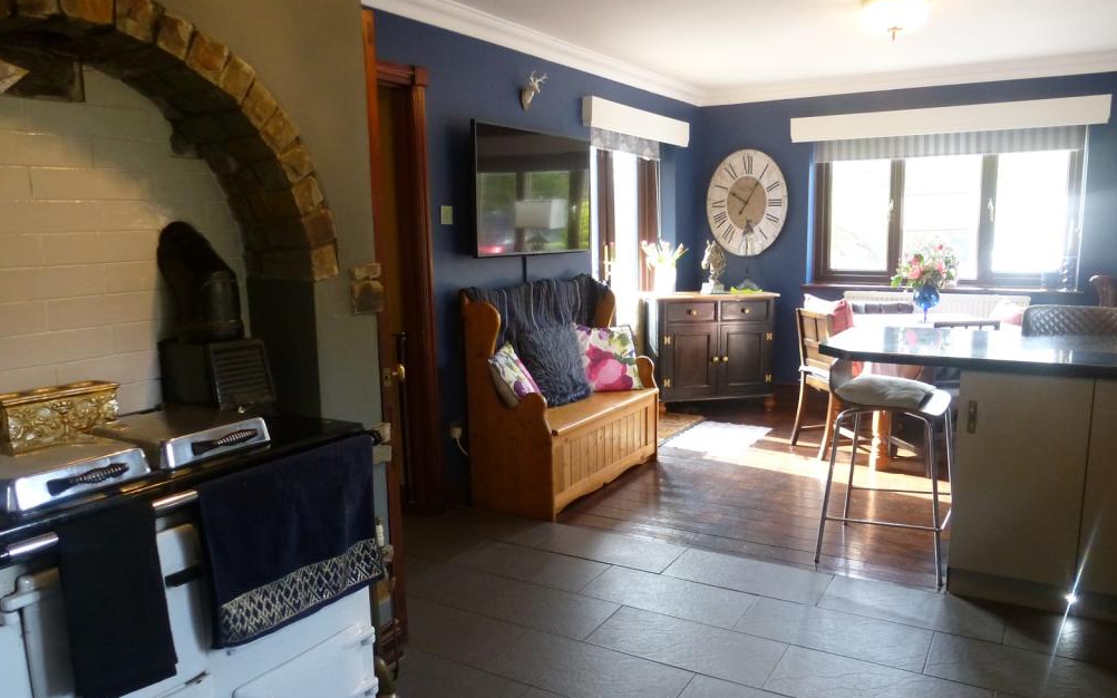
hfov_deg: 70.4
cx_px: 567
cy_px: 367
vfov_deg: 47.6
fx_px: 791
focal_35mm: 26
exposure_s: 1/30
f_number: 3.3
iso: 400
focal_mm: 4.3
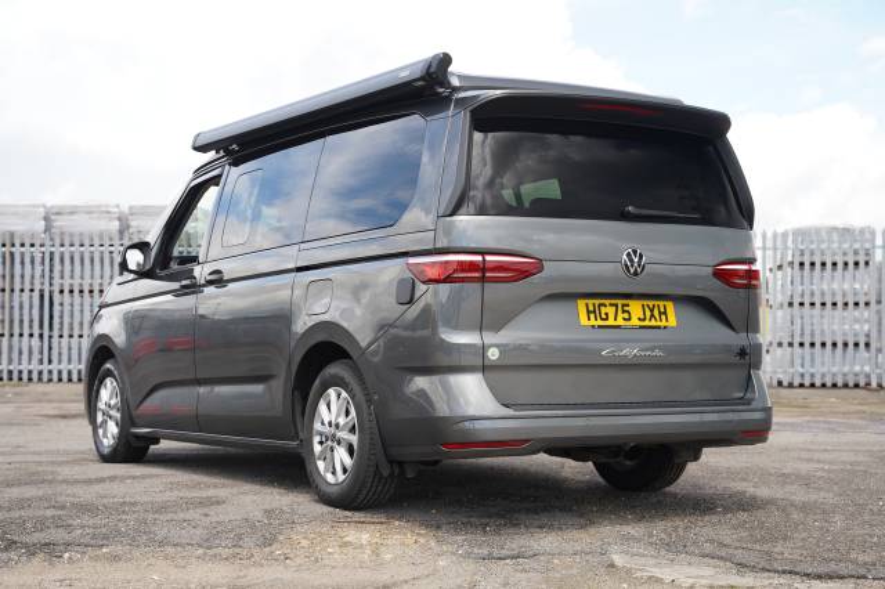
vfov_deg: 23.7
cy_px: 294
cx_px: 442
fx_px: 1403
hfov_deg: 35.0
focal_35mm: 57
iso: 100
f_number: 4.5
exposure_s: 1/125
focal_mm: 57.1
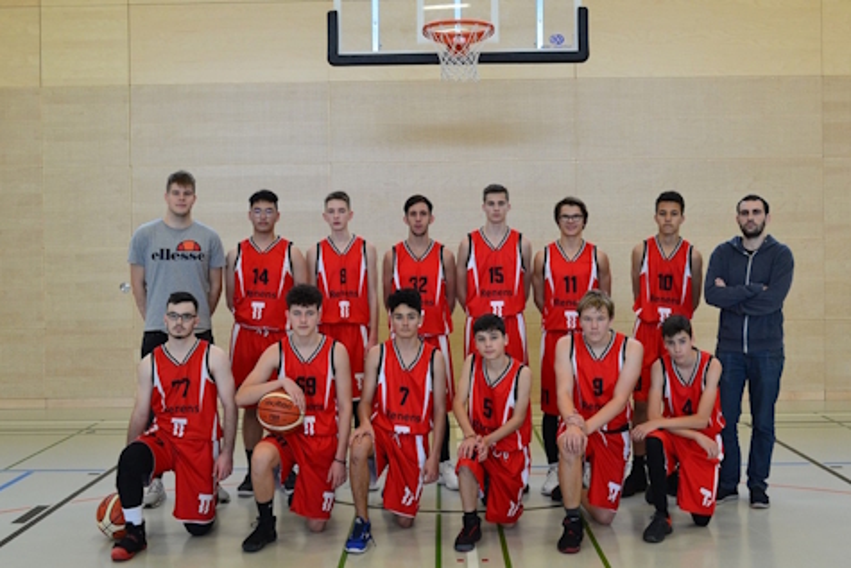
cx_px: 426
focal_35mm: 33
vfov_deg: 40.0
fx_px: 780
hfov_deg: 57.2
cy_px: 284
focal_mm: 22
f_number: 5.6
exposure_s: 1/60
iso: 800
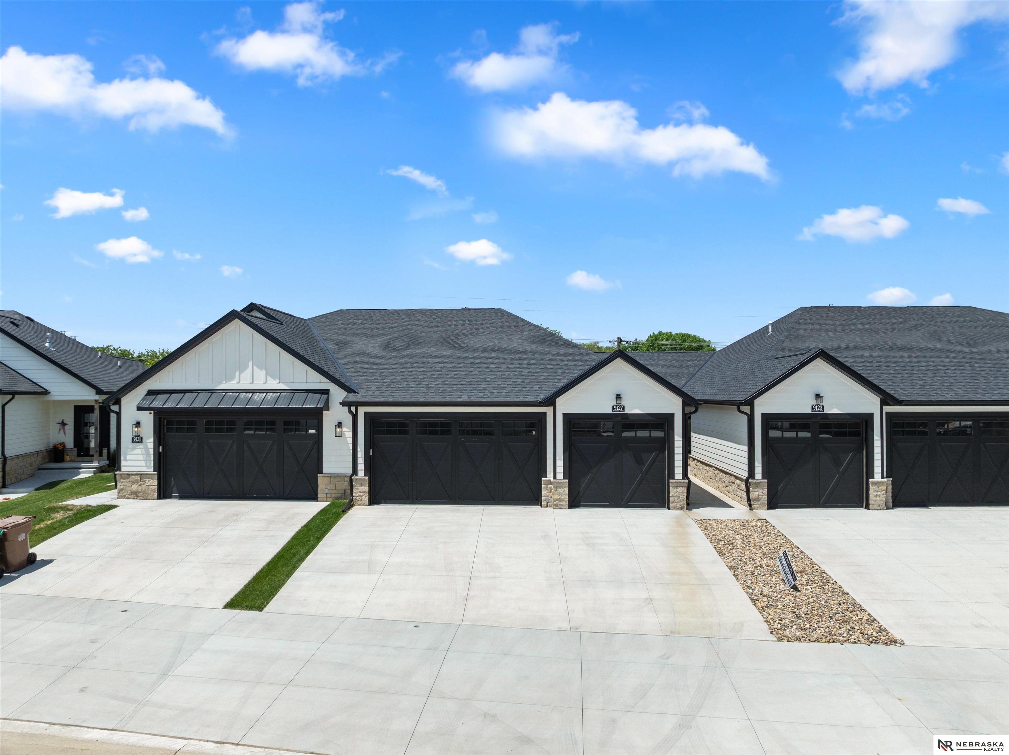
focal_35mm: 24
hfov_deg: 71.6
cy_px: 378
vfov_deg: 56.8
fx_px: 699
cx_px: 504
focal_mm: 12.29
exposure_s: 1/2000
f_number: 2.8
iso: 140
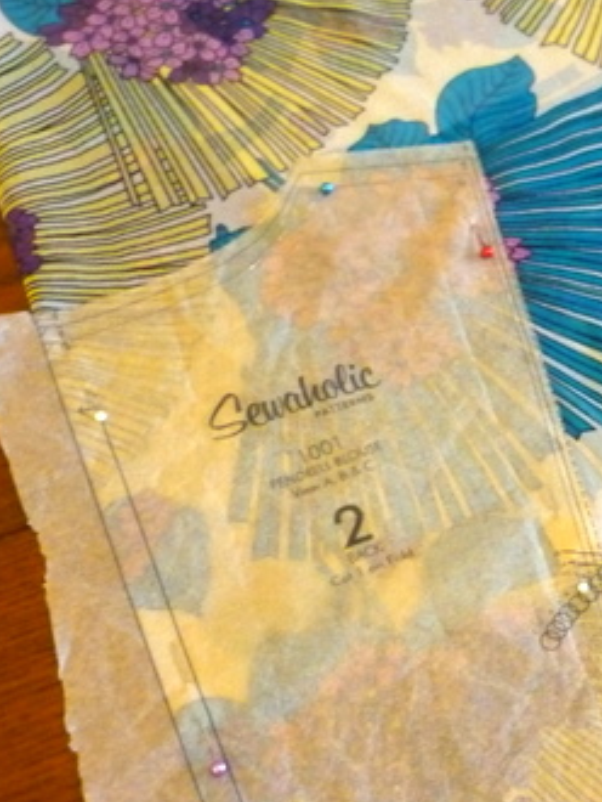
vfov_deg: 32.1
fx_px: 1389
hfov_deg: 23.3
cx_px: 619
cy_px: 433
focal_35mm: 60
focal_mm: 5.5
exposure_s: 1/15
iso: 800
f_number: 2.8
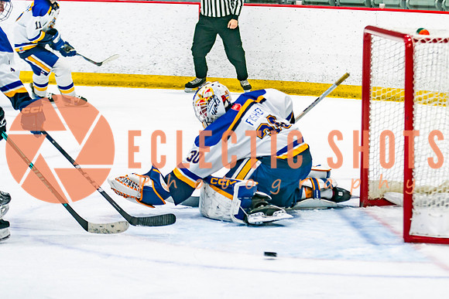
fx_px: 2319
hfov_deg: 11.1
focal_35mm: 186
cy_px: 68
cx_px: 281
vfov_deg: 7.4
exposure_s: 1/640
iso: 640
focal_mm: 110
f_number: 3.2
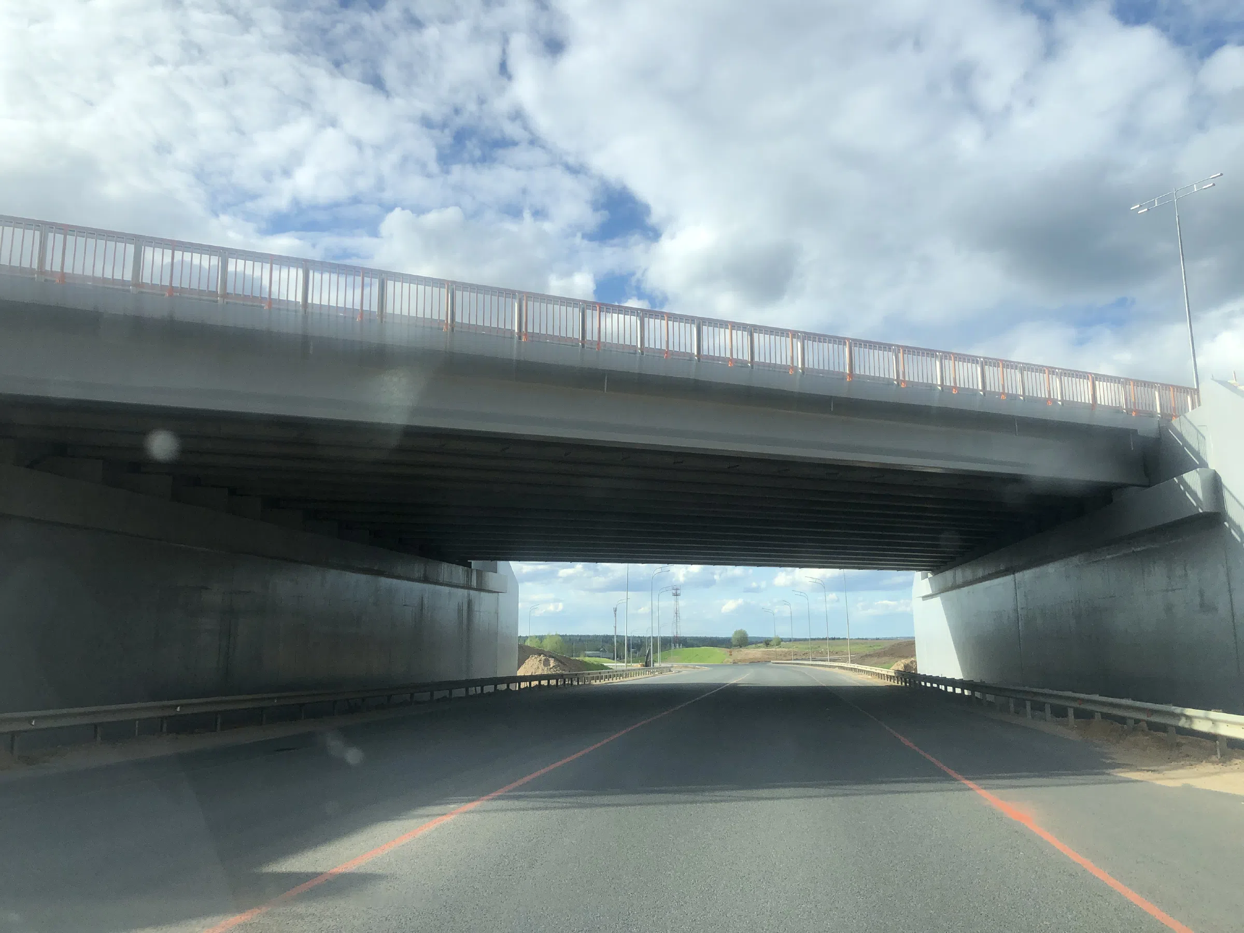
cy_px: 466
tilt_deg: +6.8
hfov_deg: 63.4
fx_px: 1006
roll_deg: +0.9
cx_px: 622
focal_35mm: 28
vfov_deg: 49.7
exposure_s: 1/2024
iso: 20
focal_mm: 4
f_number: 1.8
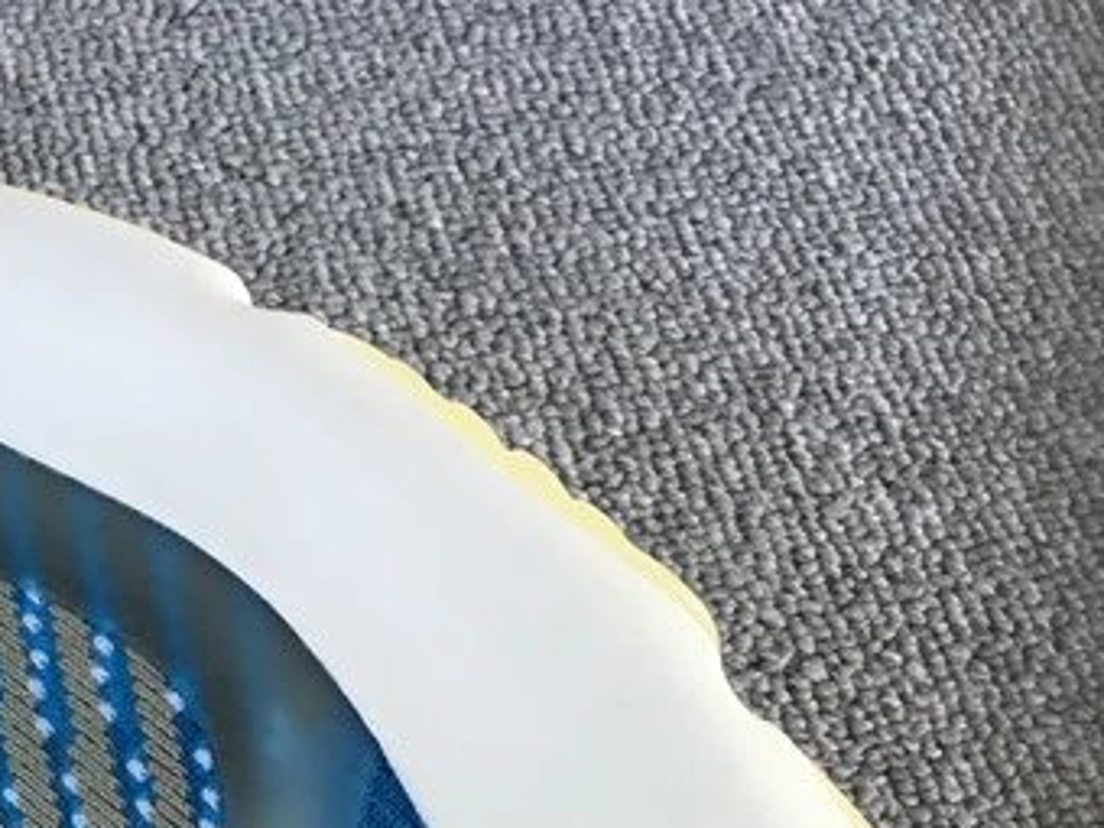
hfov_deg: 21.5
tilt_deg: -59.2
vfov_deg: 17.8
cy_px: 661
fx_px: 2615
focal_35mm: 82
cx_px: -338
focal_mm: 3.3
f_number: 2.4
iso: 25
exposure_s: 1/132
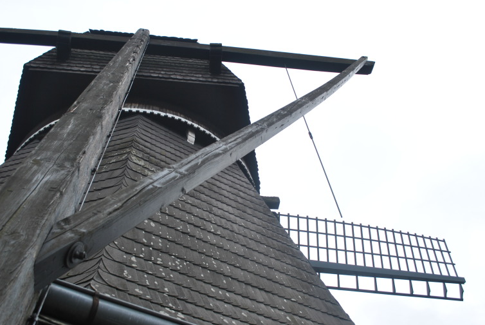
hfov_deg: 54.4
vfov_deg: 37.9
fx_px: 472
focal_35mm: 35
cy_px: 158
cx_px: 232
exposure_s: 1/160
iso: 100
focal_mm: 22
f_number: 6.3
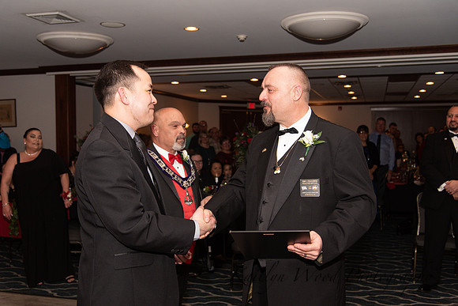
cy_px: 153
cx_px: 229
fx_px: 484
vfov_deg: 35.1
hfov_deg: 50.7
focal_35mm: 38
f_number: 4
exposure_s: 1/200
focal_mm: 38
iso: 800
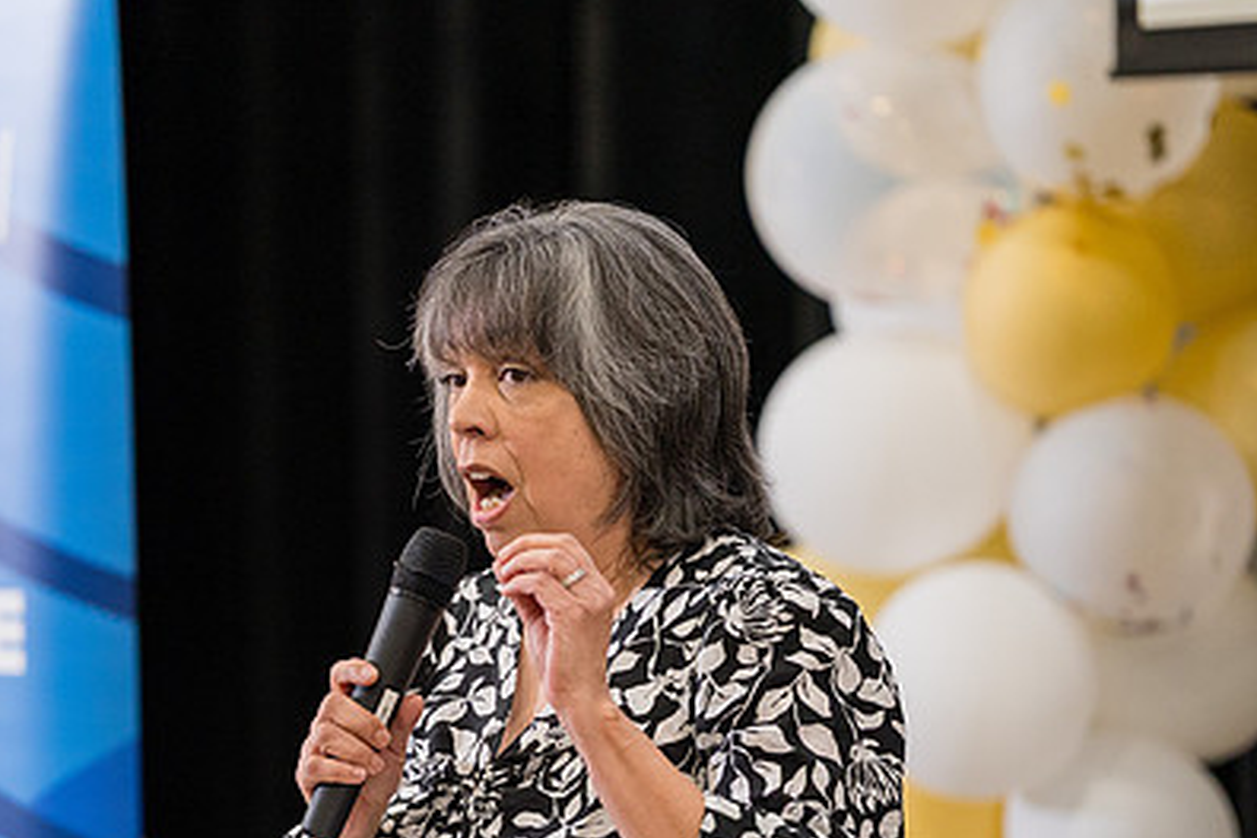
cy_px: 579
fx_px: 10230
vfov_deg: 4.7
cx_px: 403
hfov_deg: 7.0
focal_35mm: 293
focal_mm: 200
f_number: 2.8
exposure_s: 1/250
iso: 1250
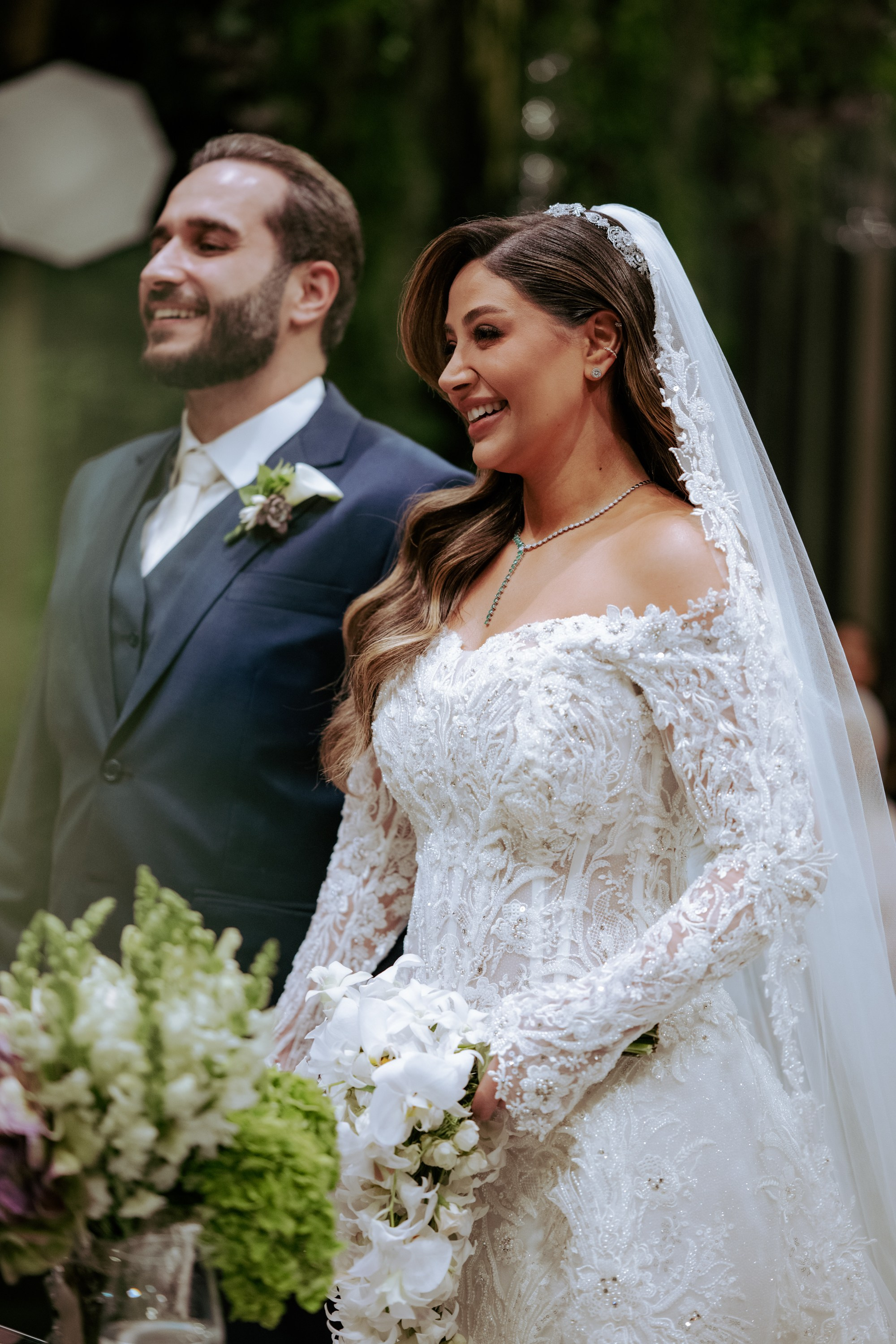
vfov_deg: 23.9
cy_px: 672
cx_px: 448
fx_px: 3173
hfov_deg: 16.1
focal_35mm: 85
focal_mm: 85
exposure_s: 1/160
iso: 1600
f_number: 1.8
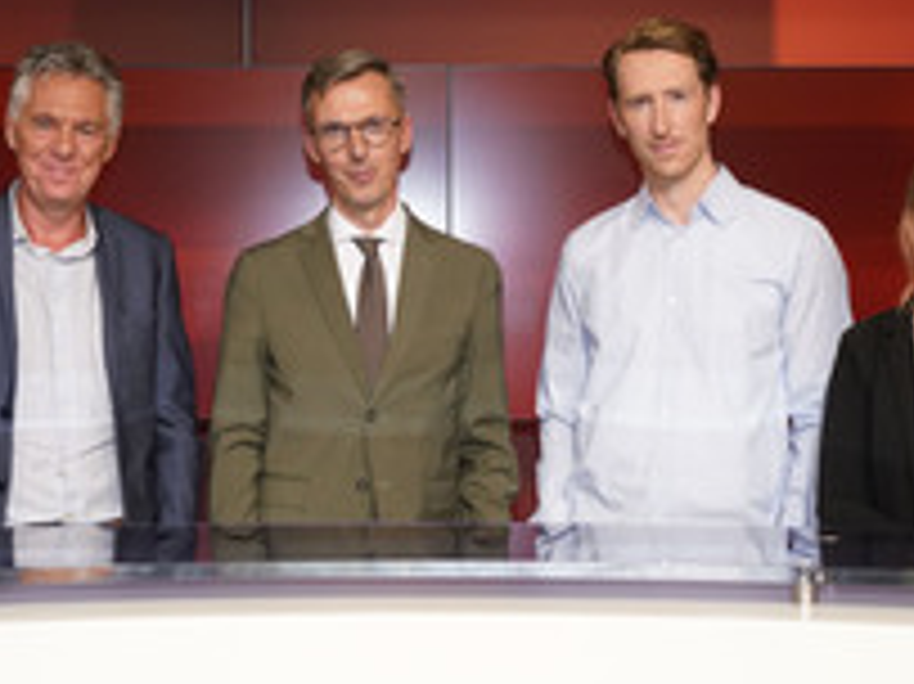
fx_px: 2032
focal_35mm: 77
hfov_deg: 25.3
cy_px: 324
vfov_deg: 19.1
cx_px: 489
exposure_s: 1/160
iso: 2000
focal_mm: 36
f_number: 5.6
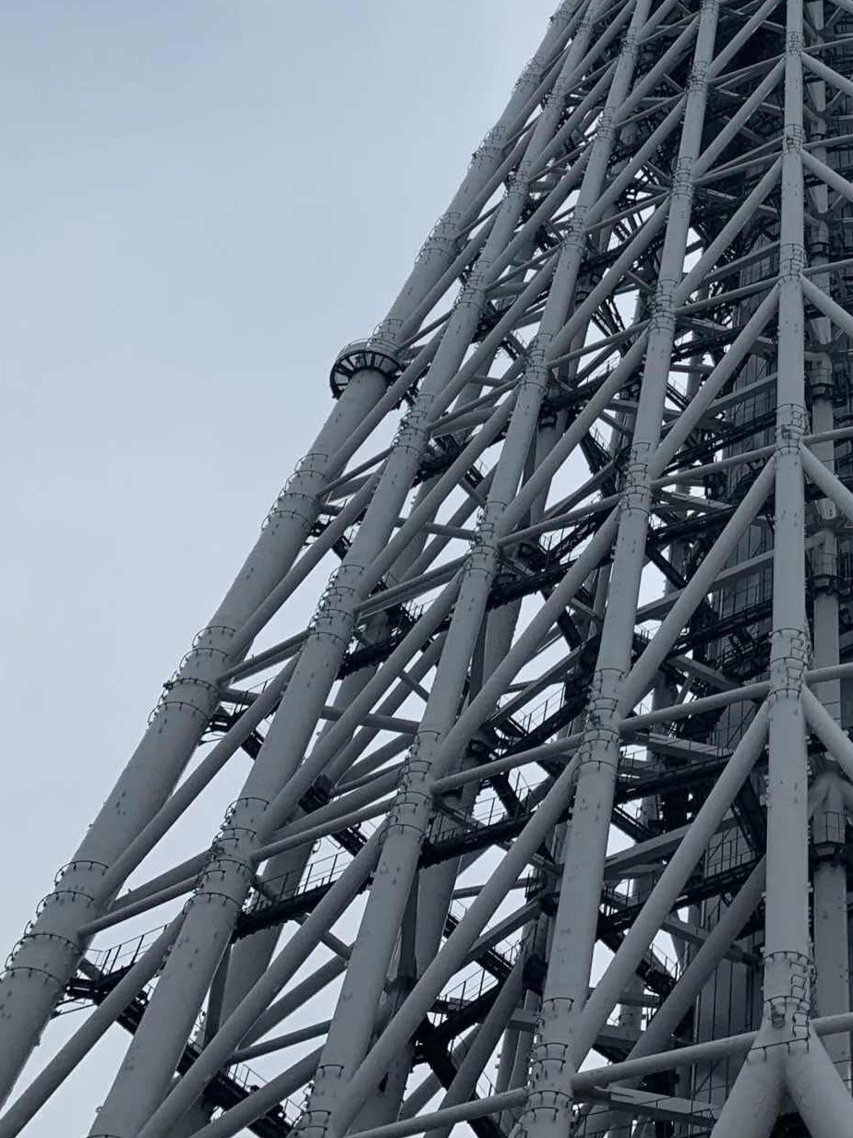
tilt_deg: +66.2
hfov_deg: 26.3
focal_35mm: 54
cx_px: 744
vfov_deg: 33.2
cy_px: 64
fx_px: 1775
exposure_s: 1/4673
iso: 25
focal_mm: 4.25
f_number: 1.8
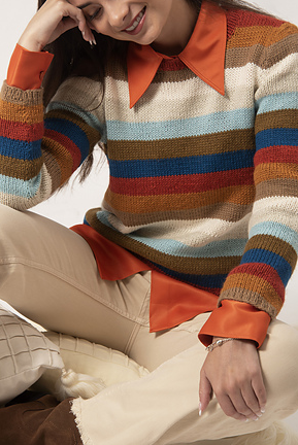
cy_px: 166
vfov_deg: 18.4
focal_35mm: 111
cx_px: 128
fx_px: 1375
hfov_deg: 12.4
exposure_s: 1/160
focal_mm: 75
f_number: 8
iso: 160
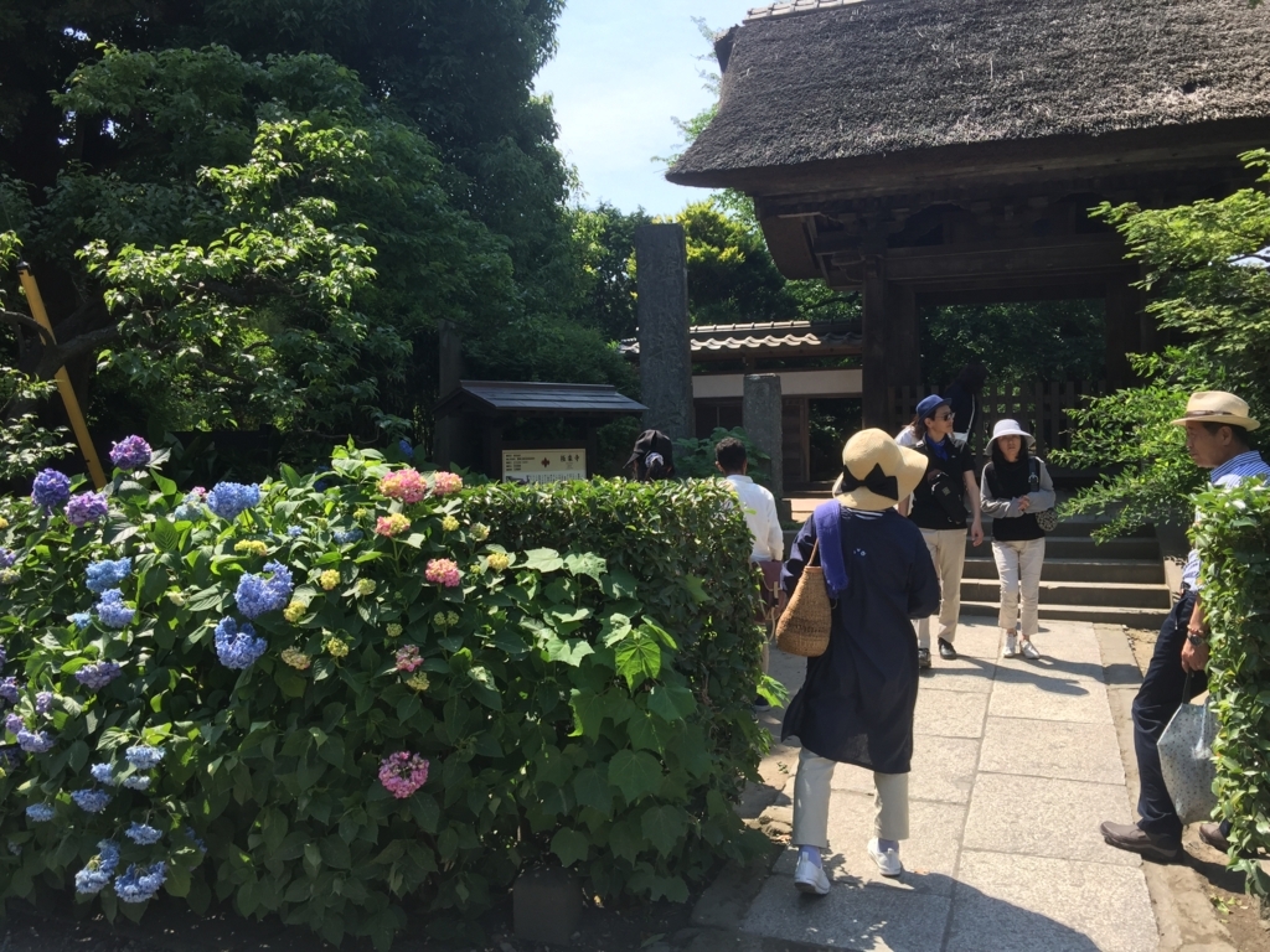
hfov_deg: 61.7
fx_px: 1064
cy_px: 476
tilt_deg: -1.2
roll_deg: +0.5
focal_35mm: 29
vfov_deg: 48.2
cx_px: 635
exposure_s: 1/791
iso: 32
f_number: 2.2
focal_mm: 4.15
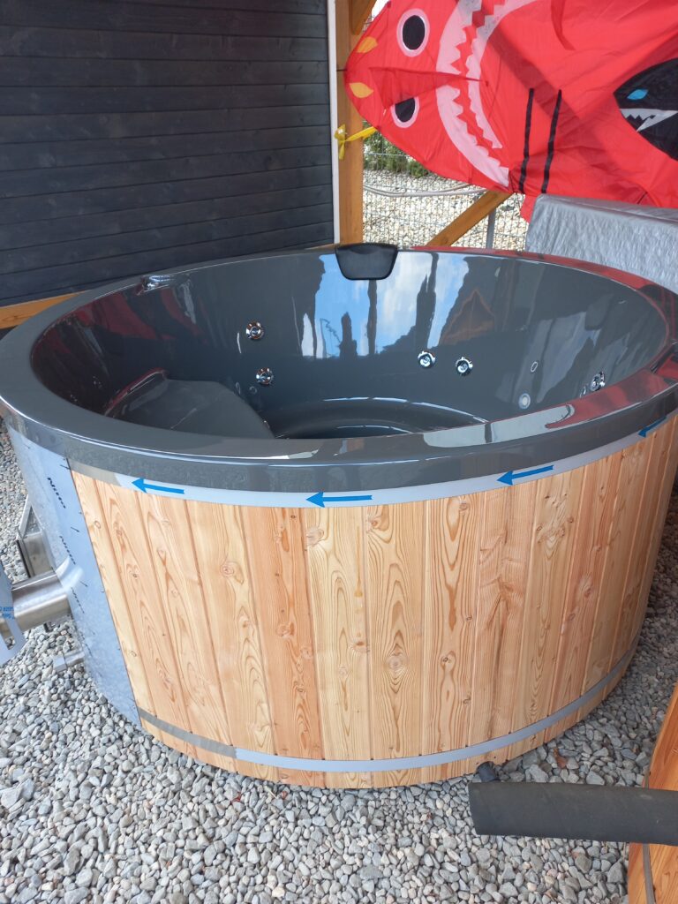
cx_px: 339
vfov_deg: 69.4
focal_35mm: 25
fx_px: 653
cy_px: 452
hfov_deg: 54.9
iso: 50
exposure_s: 1/50
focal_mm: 4.6
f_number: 1.8
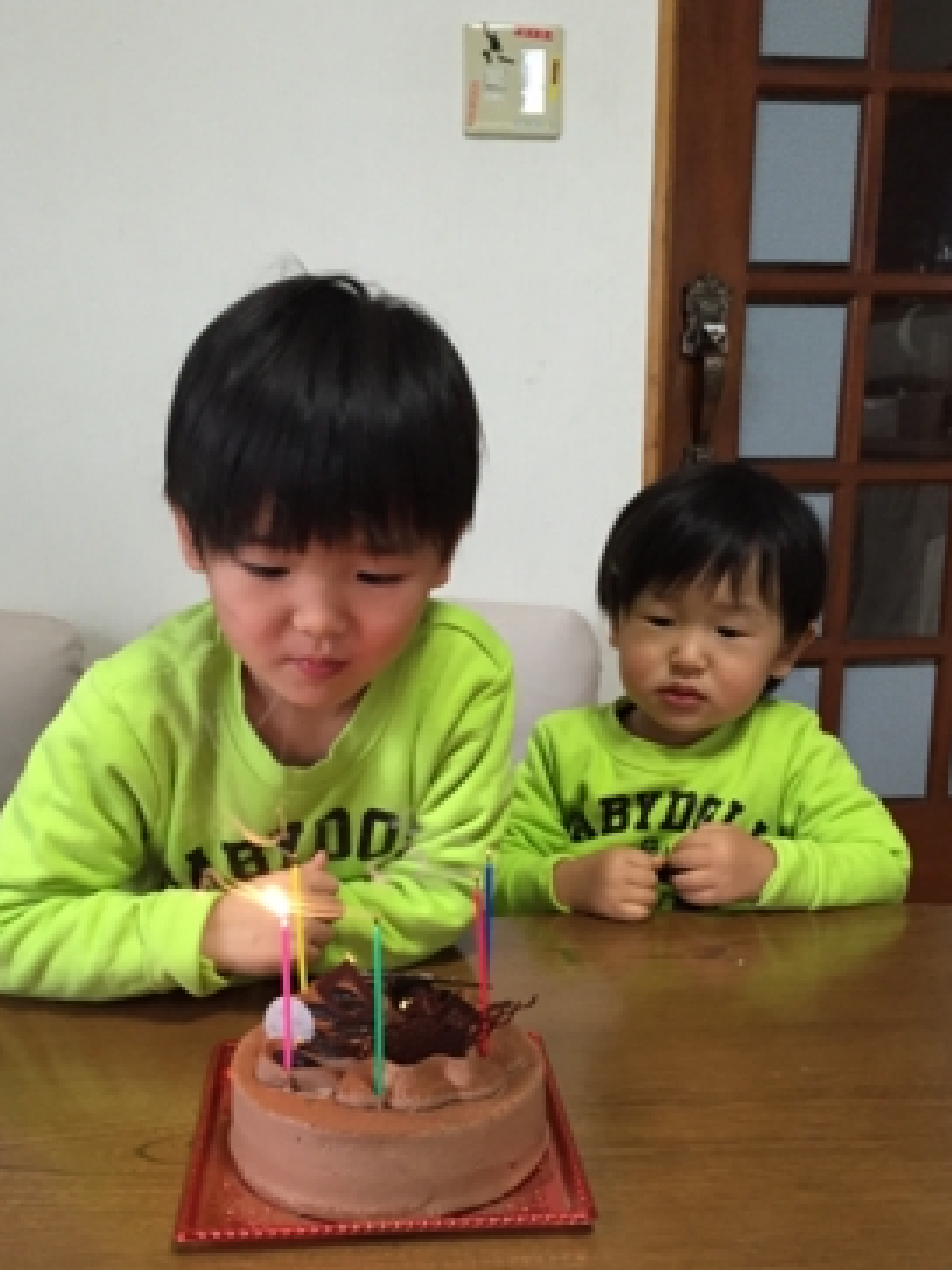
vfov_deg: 51.1
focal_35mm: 36
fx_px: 1321
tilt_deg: -13.6
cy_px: 742
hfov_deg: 39.6
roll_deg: -0.2
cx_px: 441
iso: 250
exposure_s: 1/30
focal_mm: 4.15
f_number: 2.2
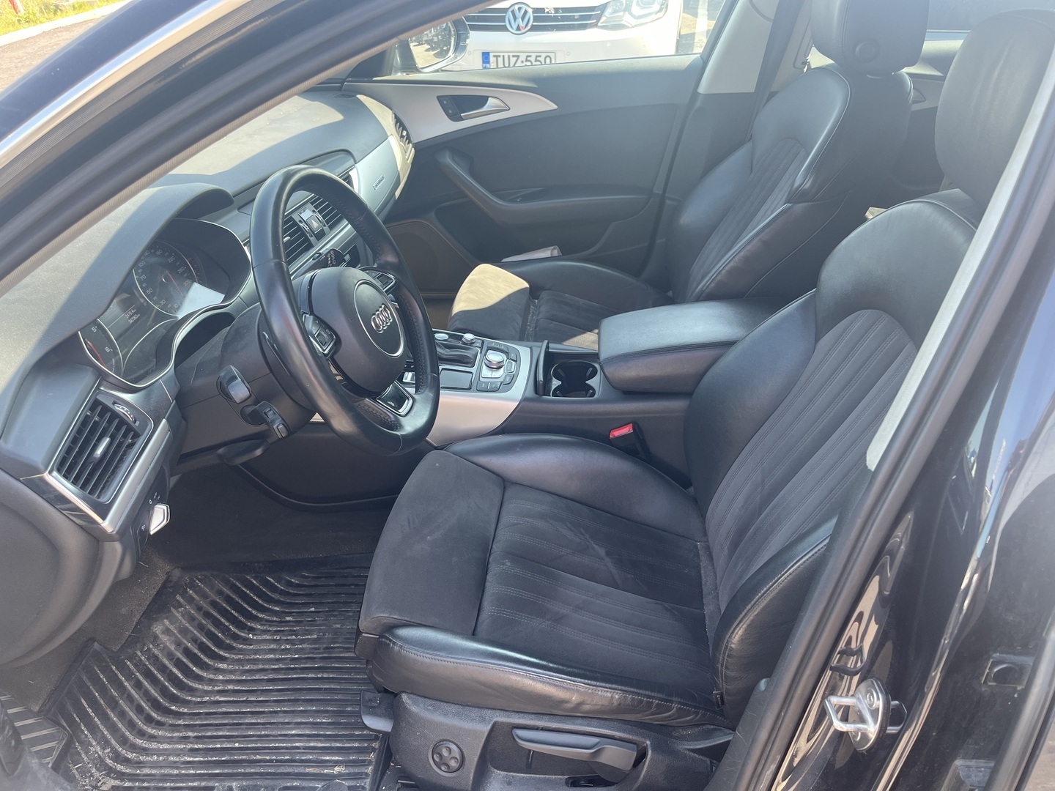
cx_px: 528
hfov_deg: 67.3
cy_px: 396
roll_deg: +3.1
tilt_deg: -33.6
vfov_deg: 53.1
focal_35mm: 26
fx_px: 792
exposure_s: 1/143
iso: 50
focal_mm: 5.1
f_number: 1.6
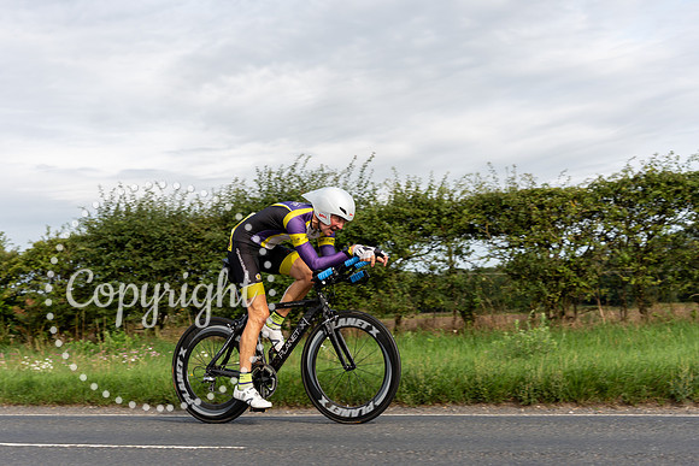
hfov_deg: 33.8
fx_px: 1152
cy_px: 251
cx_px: 326
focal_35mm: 59
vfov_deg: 22.9
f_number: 5
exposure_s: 1/640
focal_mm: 49
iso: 125
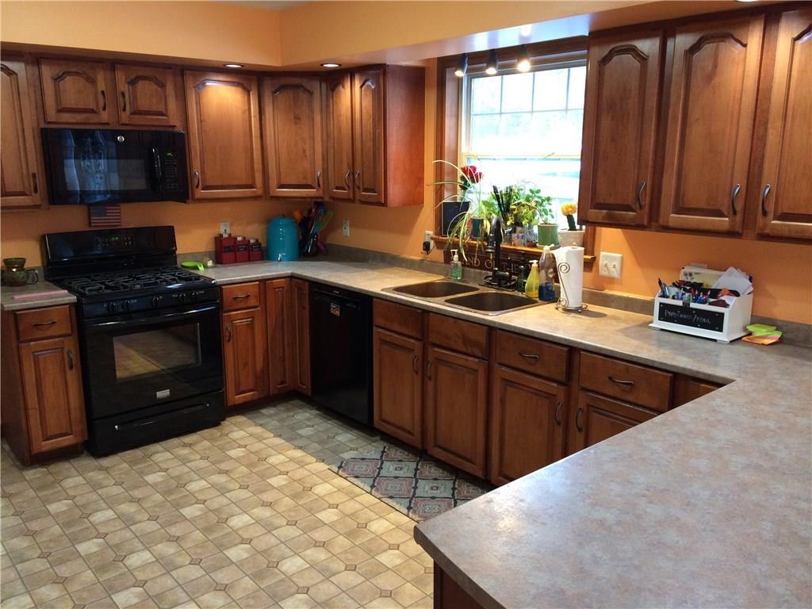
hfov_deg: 61.7
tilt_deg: -13.2
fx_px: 680
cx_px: 406
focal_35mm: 29
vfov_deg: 48.2
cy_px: 304
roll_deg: +0.3
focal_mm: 4.15
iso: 200
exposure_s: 1/30
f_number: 2.2
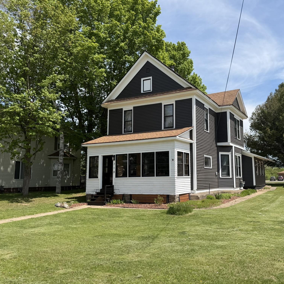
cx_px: 177
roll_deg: +1.2
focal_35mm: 29
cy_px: 142
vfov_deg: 55.6
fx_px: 269
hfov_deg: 55.0
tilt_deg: +6.7
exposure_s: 1/3759
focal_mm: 6.76
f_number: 1.78
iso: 80
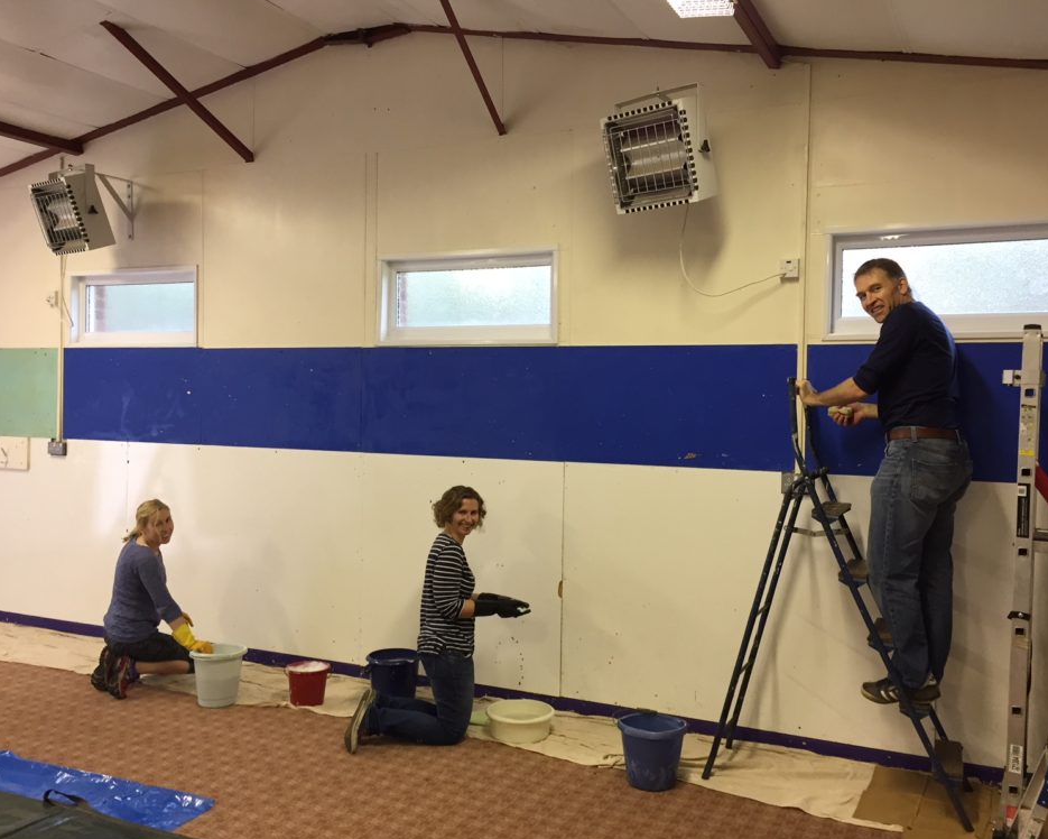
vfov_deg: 47.1
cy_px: 413
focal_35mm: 31
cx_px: 534
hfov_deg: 57.2
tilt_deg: +0.4
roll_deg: -1.5
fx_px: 962
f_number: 2.2
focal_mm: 4.15
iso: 100
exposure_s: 1/33
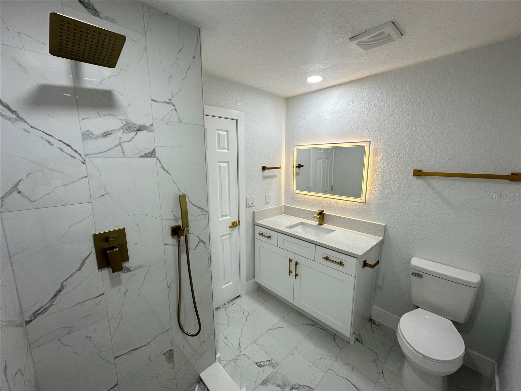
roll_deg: +0.1
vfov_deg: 85.7
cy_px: 196
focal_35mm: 14
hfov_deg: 102.1
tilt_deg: -10.0
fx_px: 211
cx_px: 260
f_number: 2.2
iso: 125
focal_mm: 2.22
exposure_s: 1/120
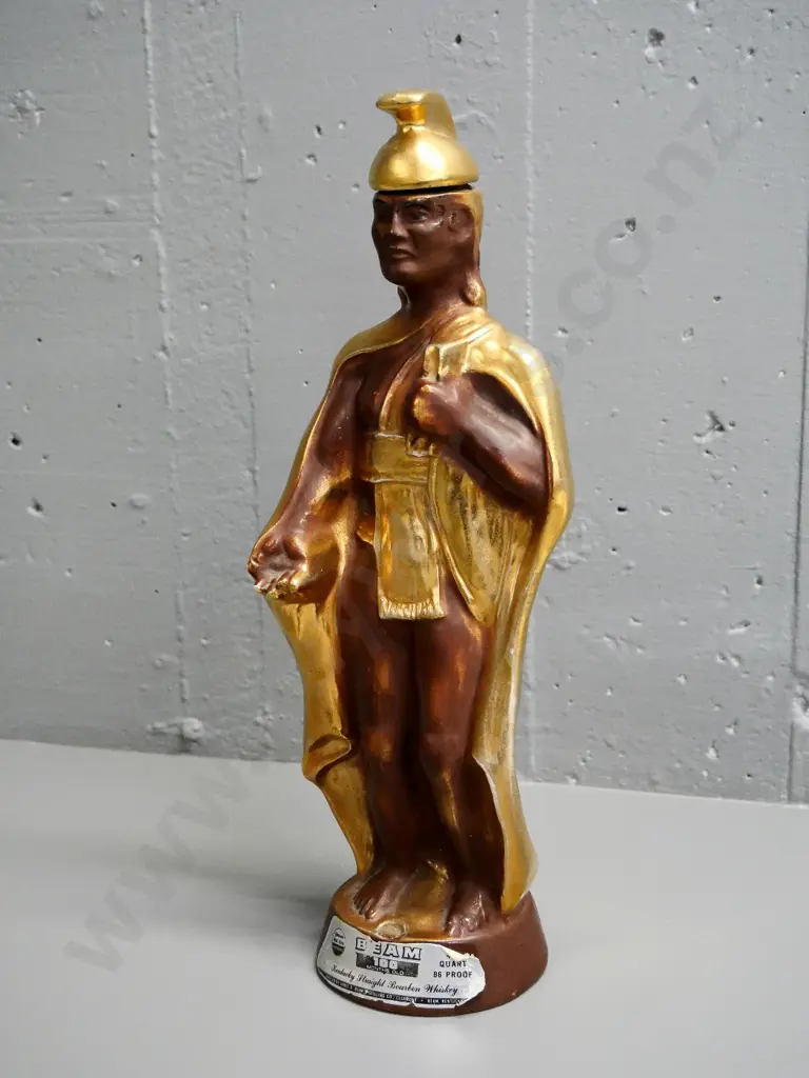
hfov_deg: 31.5
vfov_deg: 41.2
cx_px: 404
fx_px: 1433
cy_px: 539
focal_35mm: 46
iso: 3200
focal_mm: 23
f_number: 5
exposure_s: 1/100
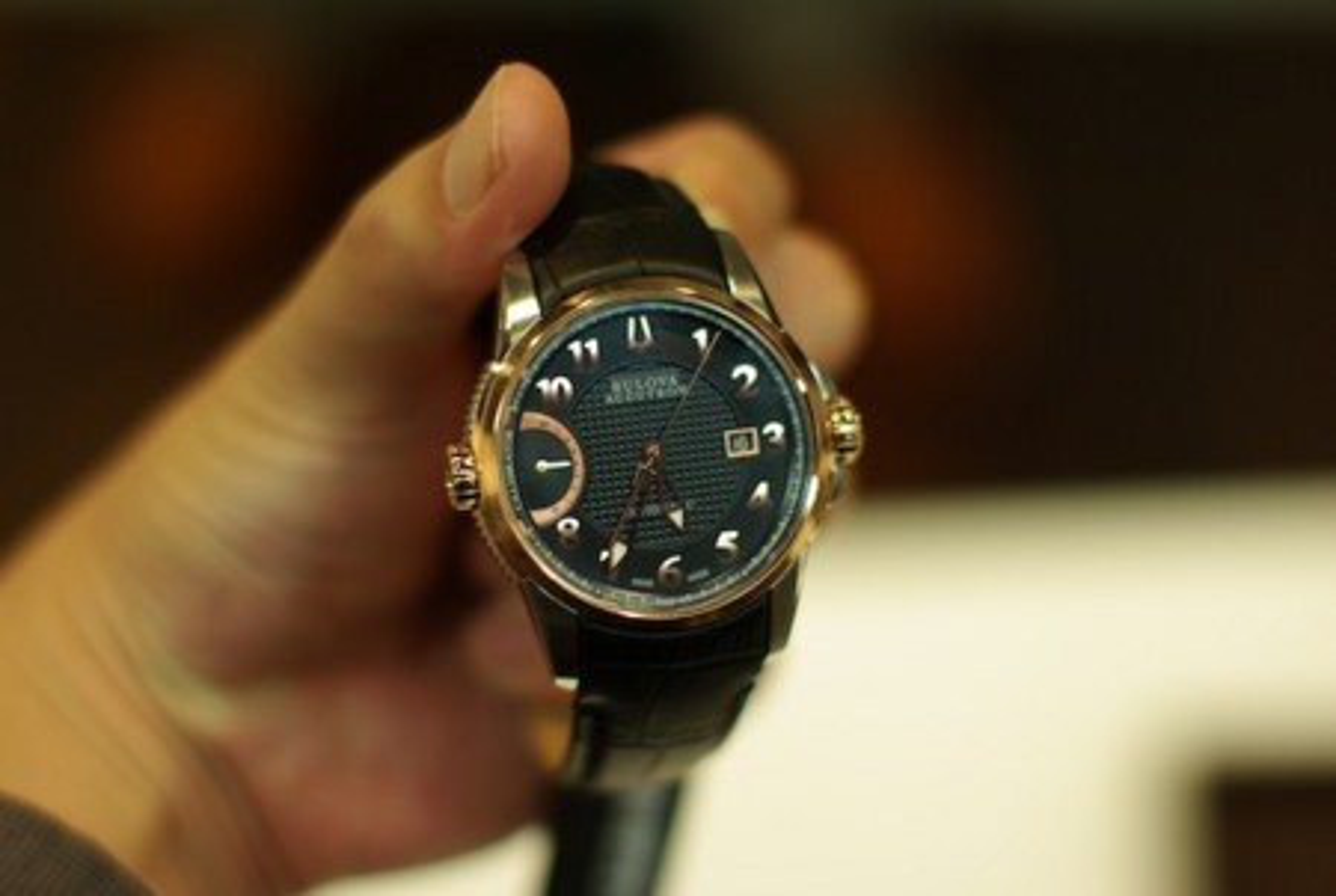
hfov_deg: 26.9
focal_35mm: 75
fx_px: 2789
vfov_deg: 18.3
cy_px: 448
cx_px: 668
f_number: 2
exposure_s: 1/60
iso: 200
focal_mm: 50
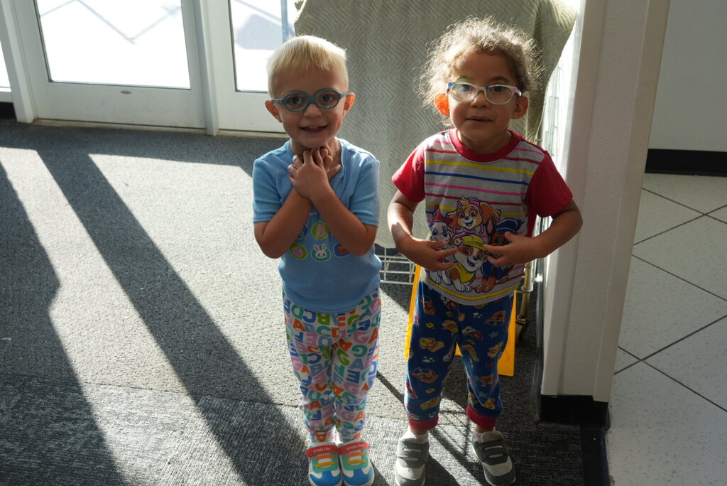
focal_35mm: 44
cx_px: 364
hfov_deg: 44.9
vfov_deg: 30.9
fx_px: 879
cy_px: 243
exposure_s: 1/250
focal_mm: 29
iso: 500
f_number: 5.6
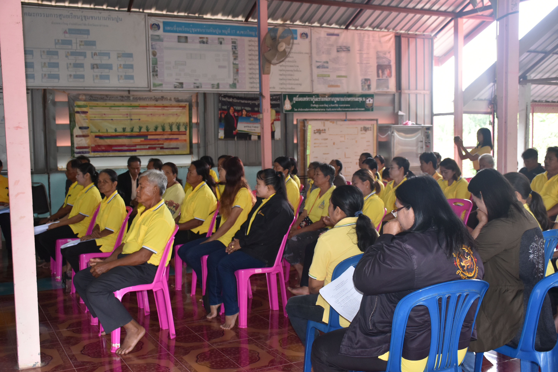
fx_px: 604
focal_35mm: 39
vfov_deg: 34.2
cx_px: 279
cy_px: 186
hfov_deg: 49.6
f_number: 3.8
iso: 900
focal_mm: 26
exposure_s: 1/60
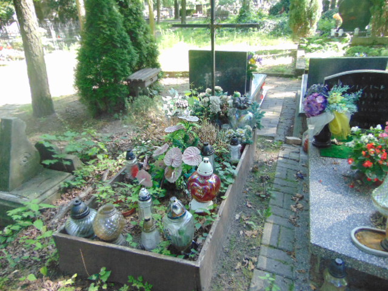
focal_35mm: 25
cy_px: 146
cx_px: 194
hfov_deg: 69.4
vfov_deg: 54.9
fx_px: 280
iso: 400
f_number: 3
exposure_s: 1/160
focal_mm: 4.5
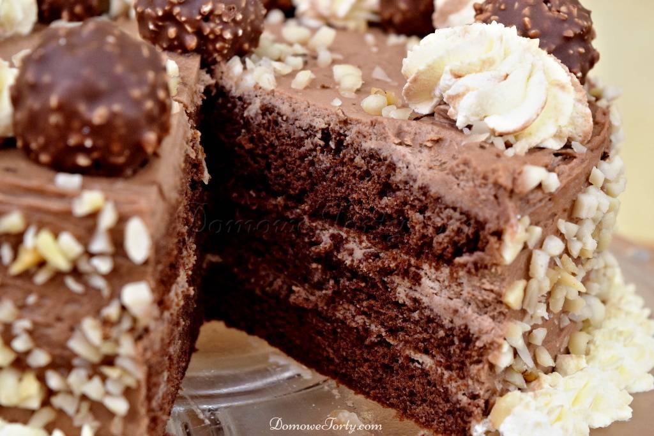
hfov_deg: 24.6
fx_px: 1499
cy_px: 218
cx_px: 327
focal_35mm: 82
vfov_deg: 16.6
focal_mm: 55
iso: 800
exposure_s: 1/200
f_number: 8
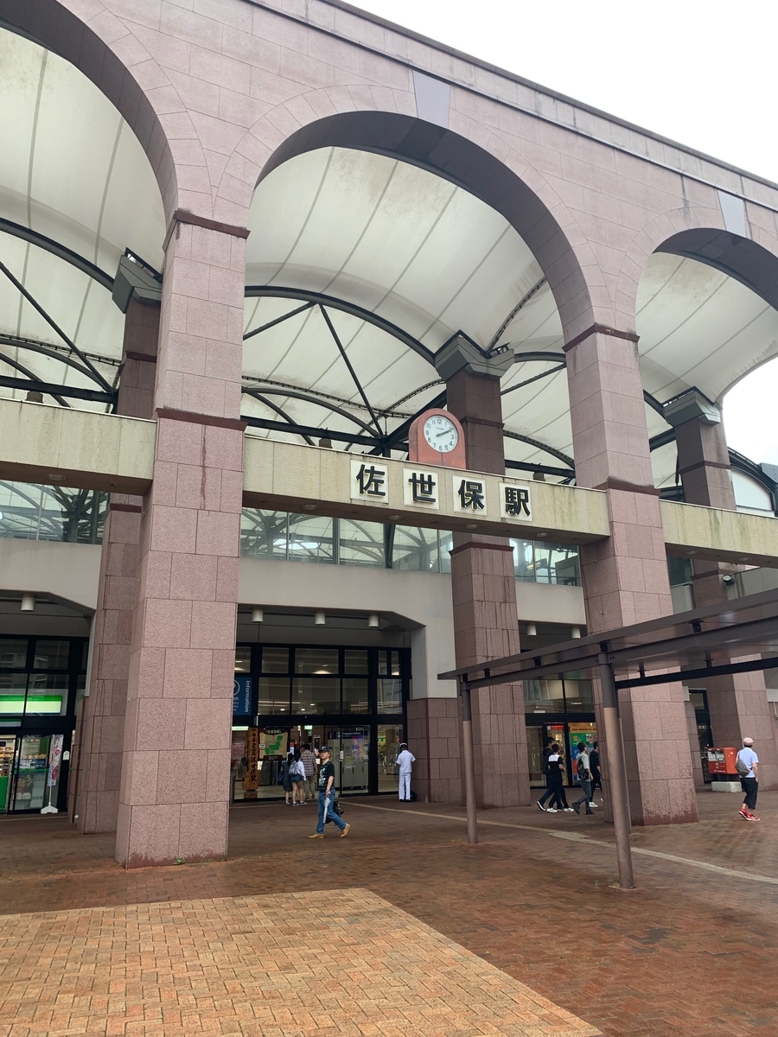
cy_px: 518
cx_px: 389
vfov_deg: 67.3
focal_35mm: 26
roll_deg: +1.4
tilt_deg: +18.2
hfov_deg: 53.1
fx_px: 779
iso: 40
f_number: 1.8
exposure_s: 1/121
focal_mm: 4.25
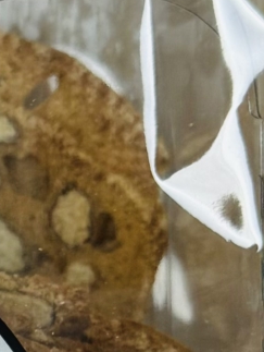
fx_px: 1928
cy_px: 385
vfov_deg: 10.3
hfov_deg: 7.5
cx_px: -294
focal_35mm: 190
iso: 64
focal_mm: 6.76
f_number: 1.78
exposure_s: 1/163
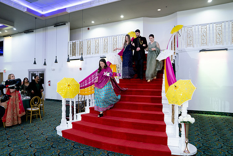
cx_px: 116
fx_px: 155
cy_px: 78
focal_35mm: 24
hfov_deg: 73.7
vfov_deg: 53.2
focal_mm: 24
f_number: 3.2
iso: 1250
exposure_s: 1/125
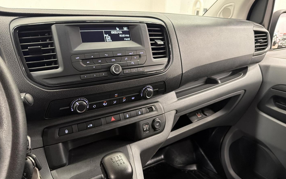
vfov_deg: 47.5
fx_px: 203
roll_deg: -2.0
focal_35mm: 26
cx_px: 142
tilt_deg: -23.6
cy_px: 99
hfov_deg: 70.4
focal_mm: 6.76
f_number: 1.78
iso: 640
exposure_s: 1/33
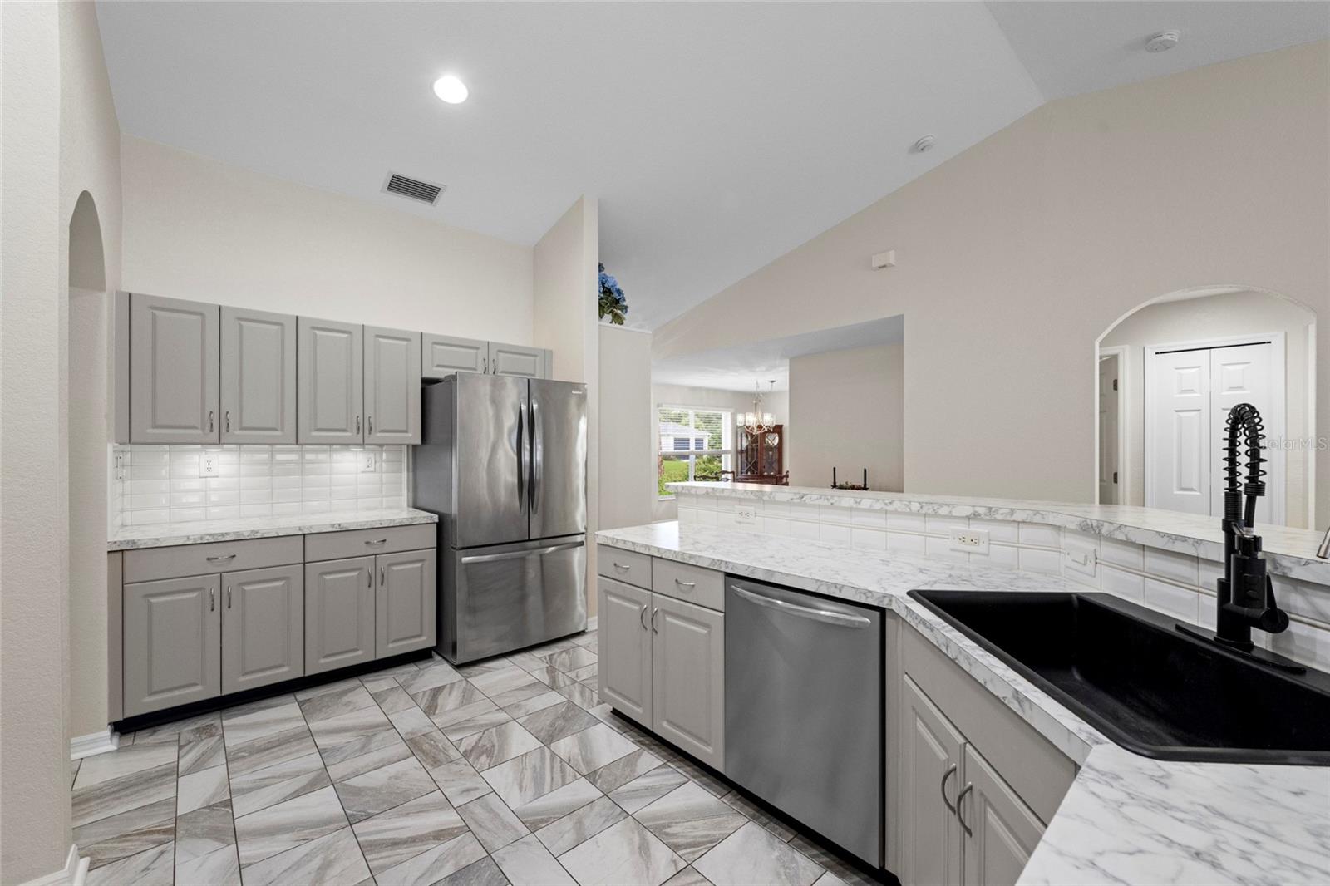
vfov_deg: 81.2
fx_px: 517
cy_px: 443
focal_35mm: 14
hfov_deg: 104.3
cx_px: 665
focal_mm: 14
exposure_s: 1/13
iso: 800
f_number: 8
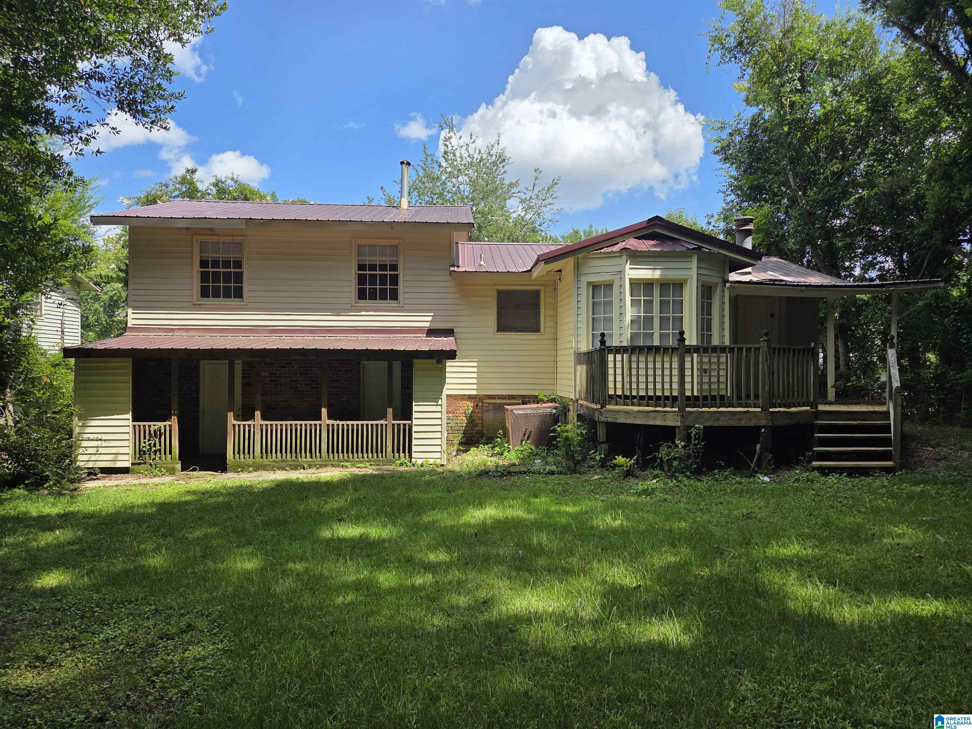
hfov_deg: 73.9
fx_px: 646
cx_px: 486
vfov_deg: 58.9
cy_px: 364
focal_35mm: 23
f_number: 1.8
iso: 80
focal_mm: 5.4
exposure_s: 1/4365
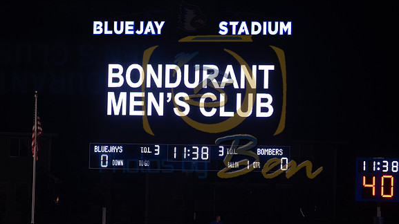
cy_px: 72
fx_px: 2506
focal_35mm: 237
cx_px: 135
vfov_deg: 5.1
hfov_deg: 9.1
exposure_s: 1/400
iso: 1600
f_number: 2.8
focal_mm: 155
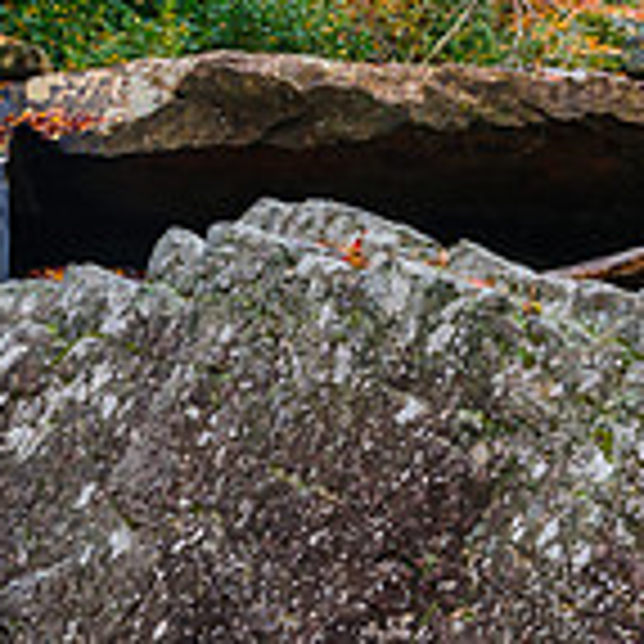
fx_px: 3683
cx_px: 919
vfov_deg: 9.9
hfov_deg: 9.7
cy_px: 16
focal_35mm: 175
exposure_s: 1/13
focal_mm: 34
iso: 200
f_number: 16
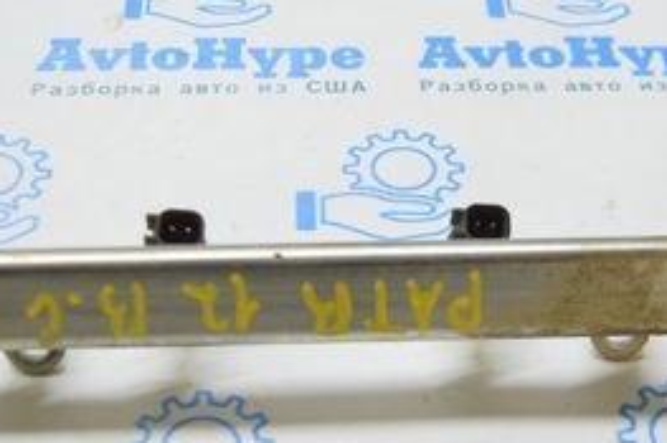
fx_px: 1352
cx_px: 358
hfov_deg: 27.7
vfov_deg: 18.6
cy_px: 292
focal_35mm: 73
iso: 400
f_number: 3.8
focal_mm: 20
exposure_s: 1/40
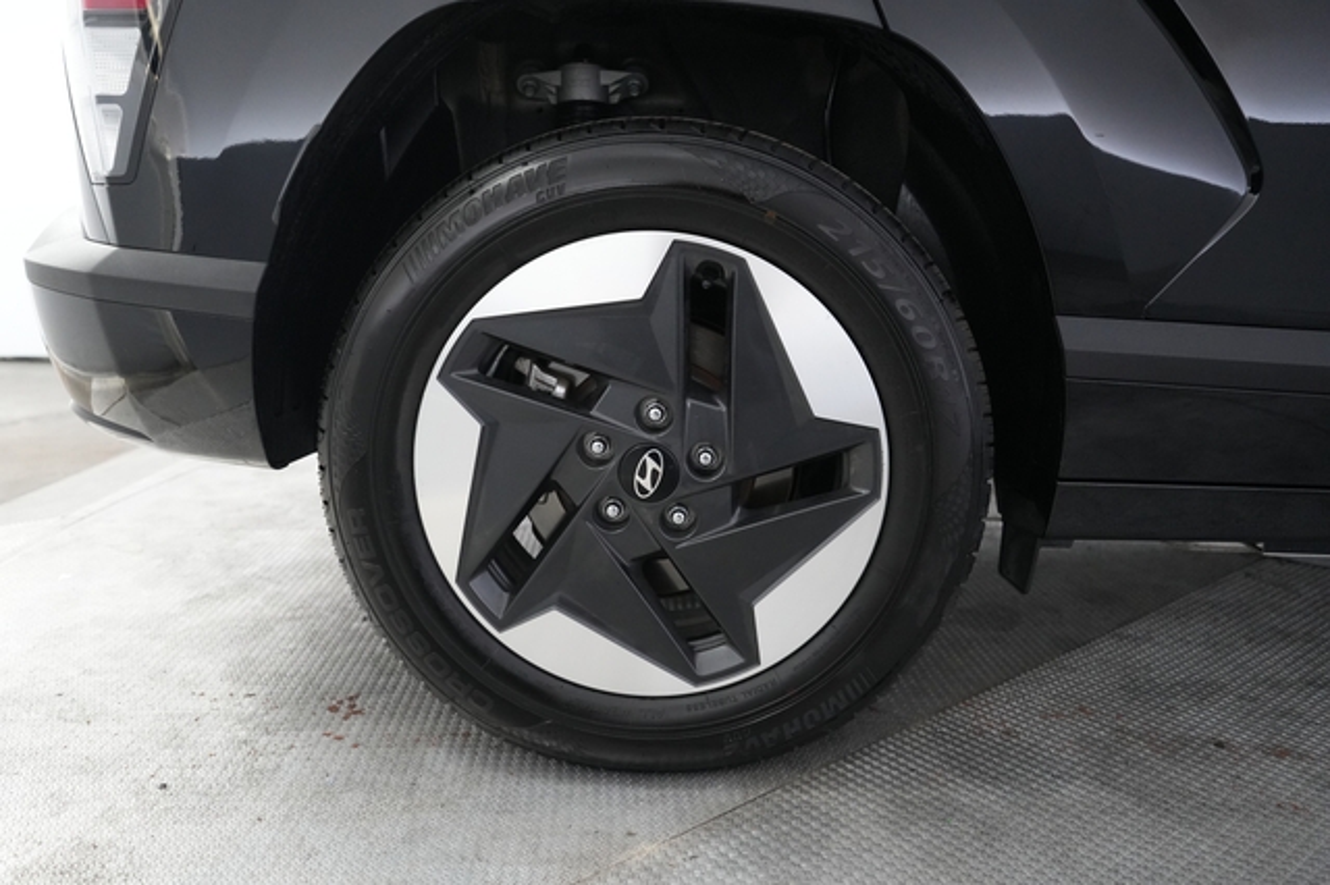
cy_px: 442
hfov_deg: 71.5
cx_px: 665
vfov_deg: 51.2
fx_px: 923
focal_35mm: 25
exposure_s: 1/160
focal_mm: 25
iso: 4000
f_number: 2.8
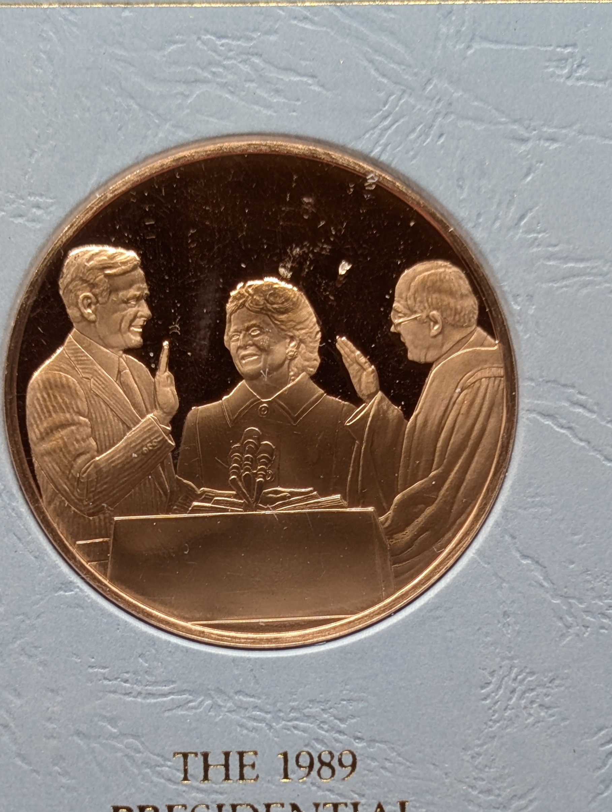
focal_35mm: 83
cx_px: 259
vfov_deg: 23.3
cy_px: 601
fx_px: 1952
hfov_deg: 17.8
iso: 27
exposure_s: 1/31.9
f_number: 1.68
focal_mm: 6.9
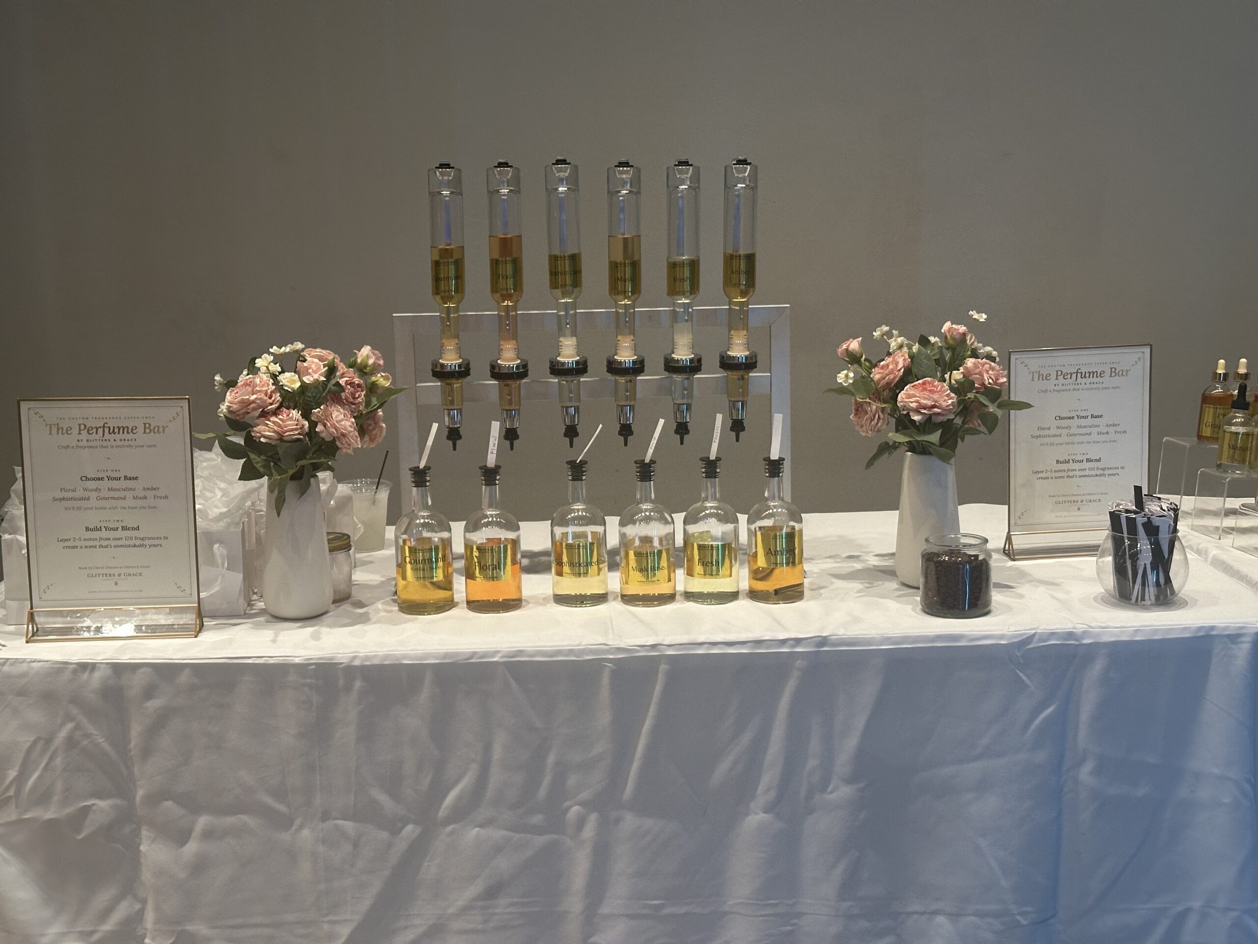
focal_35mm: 48
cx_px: 629
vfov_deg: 30.3
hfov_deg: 39.7
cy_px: 472
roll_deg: +0.9
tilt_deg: -10.6
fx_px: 1744
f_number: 1.78
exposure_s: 1/60
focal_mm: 6.86
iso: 160
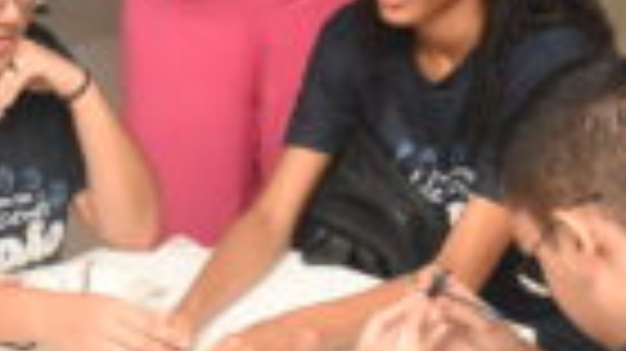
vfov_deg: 9.1
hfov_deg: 16.2
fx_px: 2190
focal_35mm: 132
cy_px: 36
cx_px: 185
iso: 3200
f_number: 7.1
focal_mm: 26
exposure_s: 1/200
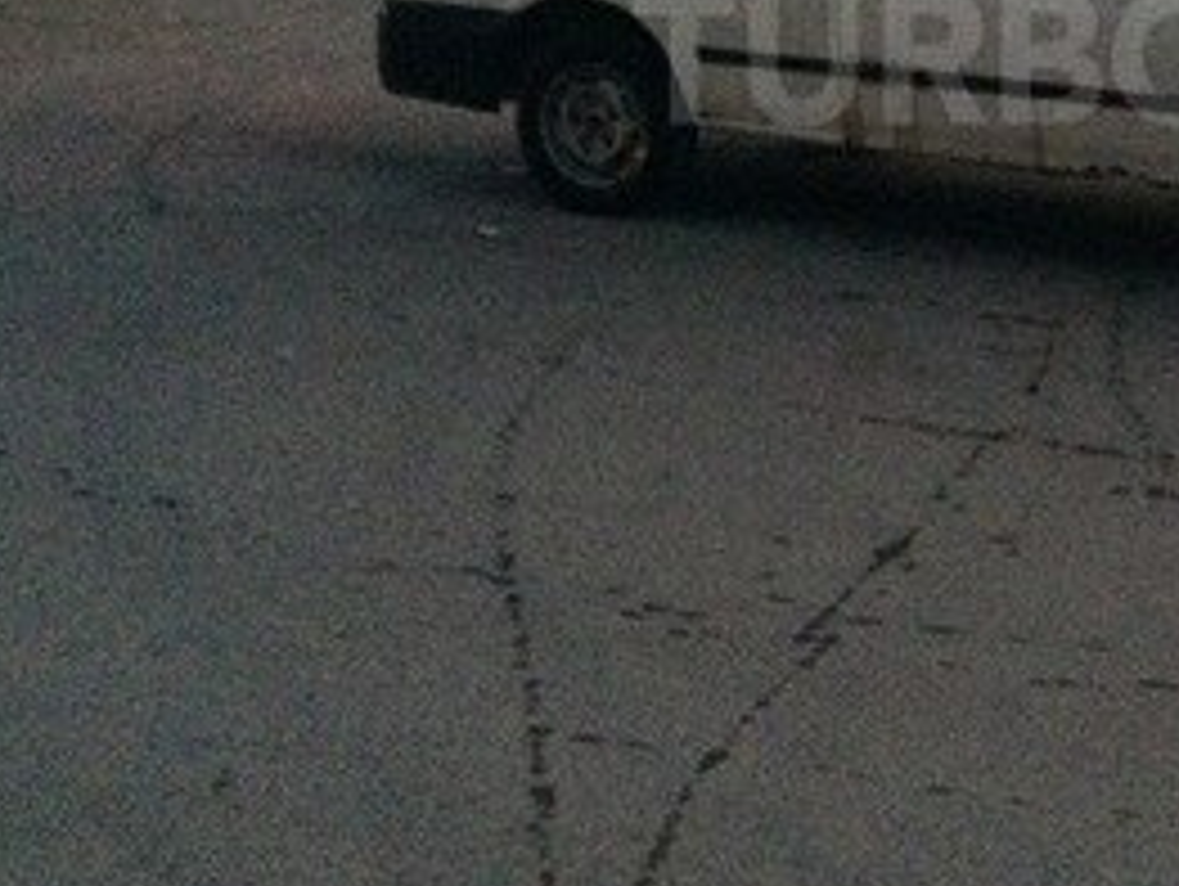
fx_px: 2489
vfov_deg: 19.7
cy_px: 56
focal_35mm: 73
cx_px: 1094
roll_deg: -1.0
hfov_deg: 25.7
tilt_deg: -7.1
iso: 320
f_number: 2.2
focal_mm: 4.15
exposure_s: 1/17
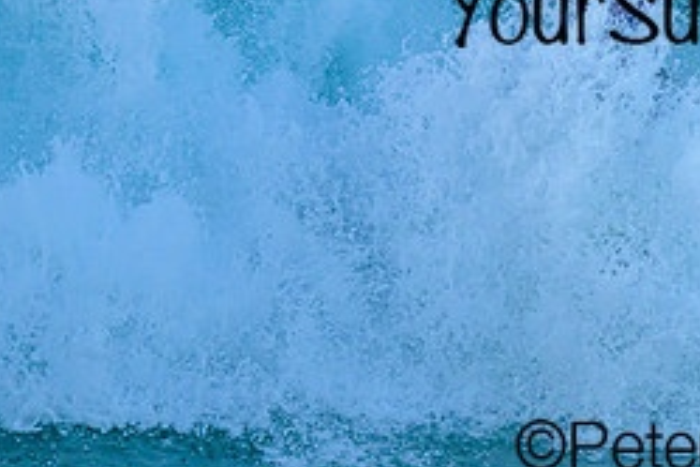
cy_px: -17
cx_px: 764
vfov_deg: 0.7
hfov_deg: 1.1
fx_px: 37622
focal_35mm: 1935
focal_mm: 800
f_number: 6.3
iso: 1400
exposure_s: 1/1250
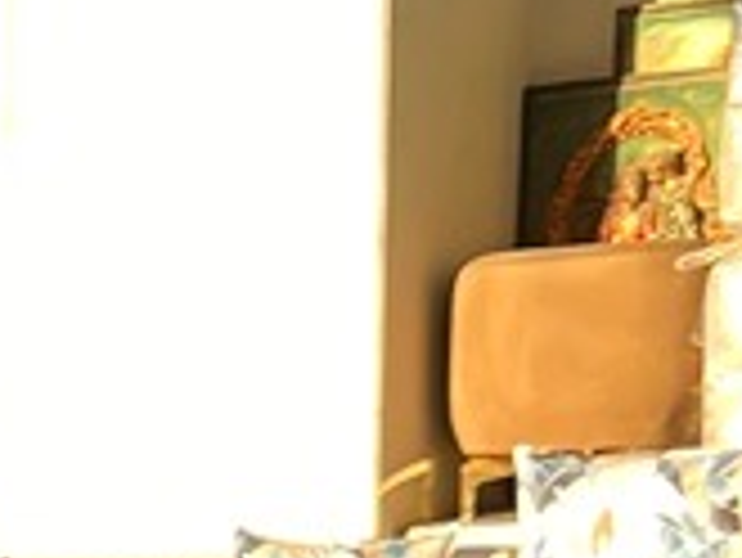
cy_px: 1773
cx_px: -1066
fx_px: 4333
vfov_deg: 6.6
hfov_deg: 8.8
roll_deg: +4.1
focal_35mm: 202
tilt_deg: -18.4
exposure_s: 1/121
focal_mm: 5.7
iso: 125
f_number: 1.5
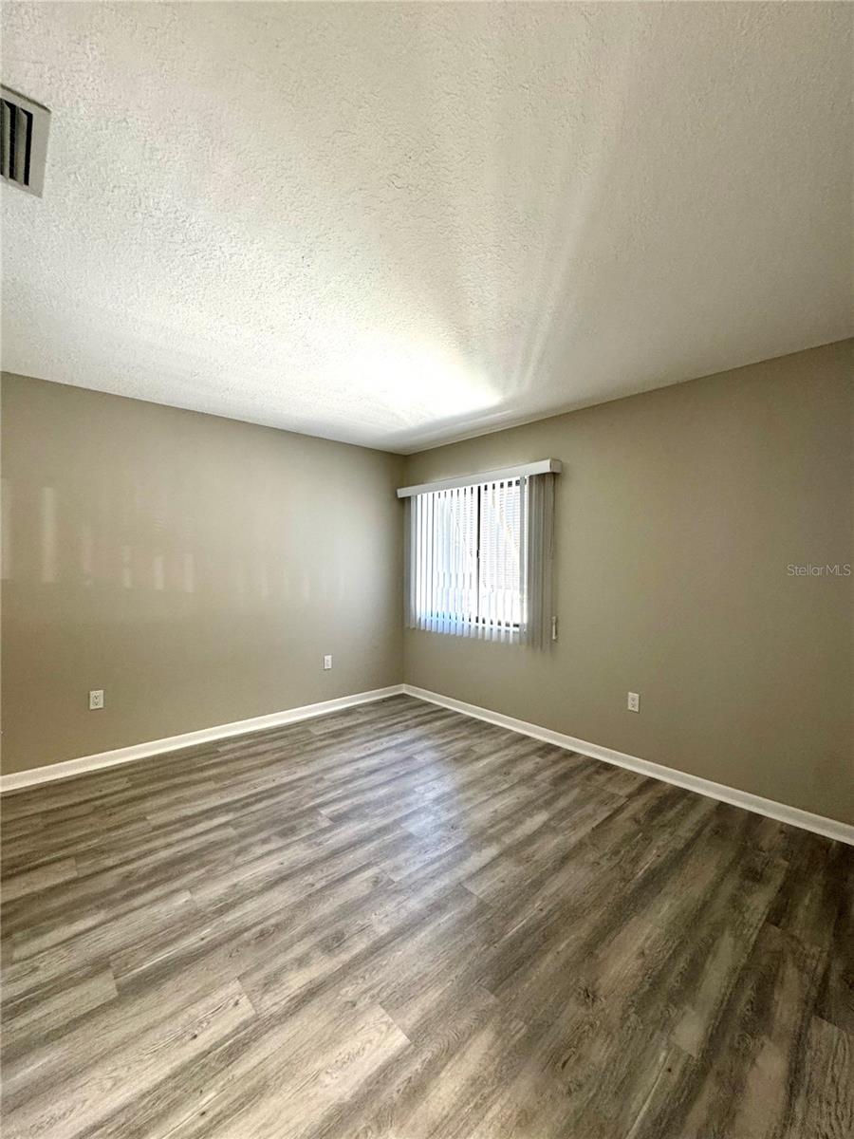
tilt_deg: -1.0
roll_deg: +1.0
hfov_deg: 85.7
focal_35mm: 14
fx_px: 461
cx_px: 427
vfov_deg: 102.1
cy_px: 570
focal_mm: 2.22
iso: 250
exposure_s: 1/60
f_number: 2.2
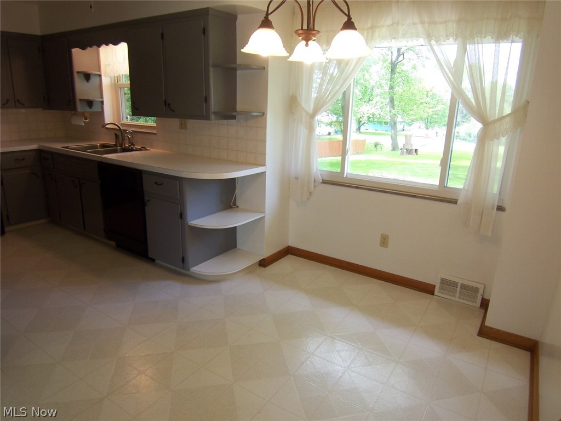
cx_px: 280
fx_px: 373
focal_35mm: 23
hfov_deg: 73.9
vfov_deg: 58.9
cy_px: 210
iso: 64
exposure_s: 1/30
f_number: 2.8
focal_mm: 3.8
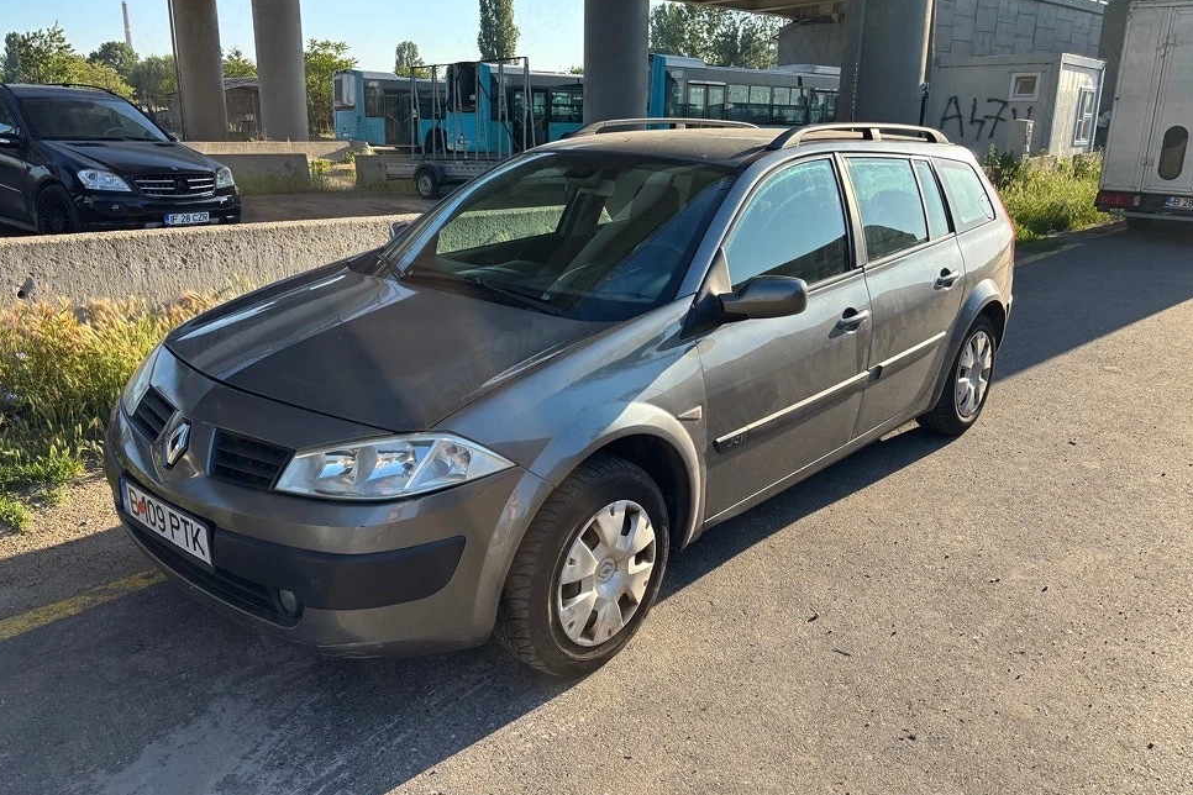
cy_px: 378
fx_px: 928
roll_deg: -0.5
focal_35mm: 28
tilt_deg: -14.6
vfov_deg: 46.4
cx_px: 578
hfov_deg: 65.5
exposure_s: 1/880
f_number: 1.6
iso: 50
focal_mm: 5.96
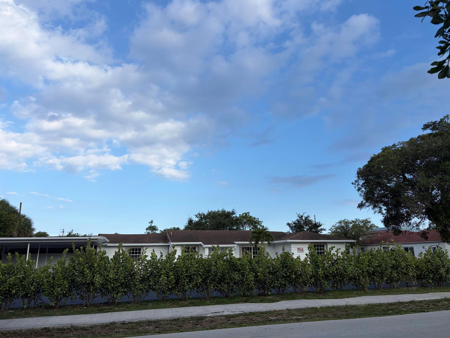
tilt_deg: +15.1
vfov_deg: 53.1
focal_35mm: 26
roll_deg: +1.0
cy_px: 169
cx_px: 225
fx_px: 338
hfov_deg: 67.3
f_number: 1.6
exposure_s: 1/2451
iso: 50
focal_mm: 5.96
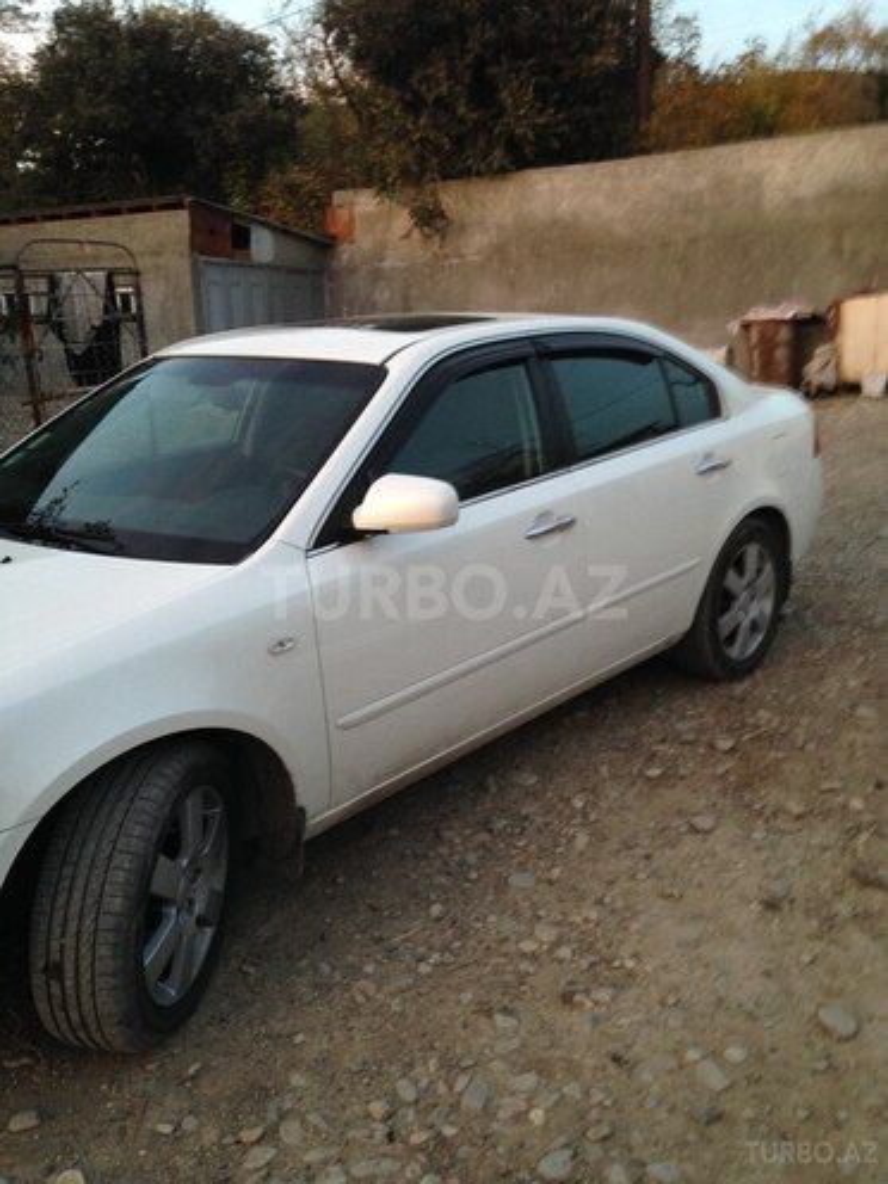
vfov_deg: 55.4
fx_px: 1129
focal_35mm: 33
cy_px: 592
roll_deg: +1.5
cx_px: 444
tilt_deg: -12.4
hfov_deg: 42.9
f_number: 2.4
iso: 125
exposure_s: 1/20
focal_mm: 4.12
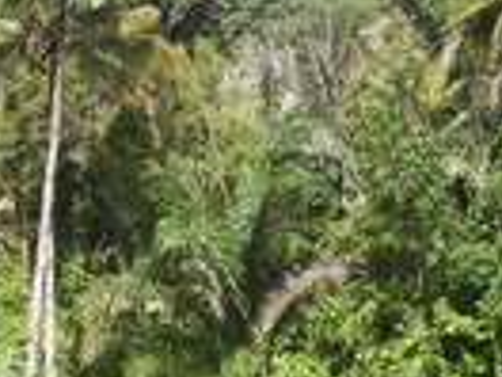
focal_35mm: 160
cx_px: 342
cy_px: 476
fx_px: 2320
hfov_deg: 12.3
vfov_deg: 9.1
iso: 100
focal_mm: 5.9
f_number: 3.2
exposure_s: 1/640
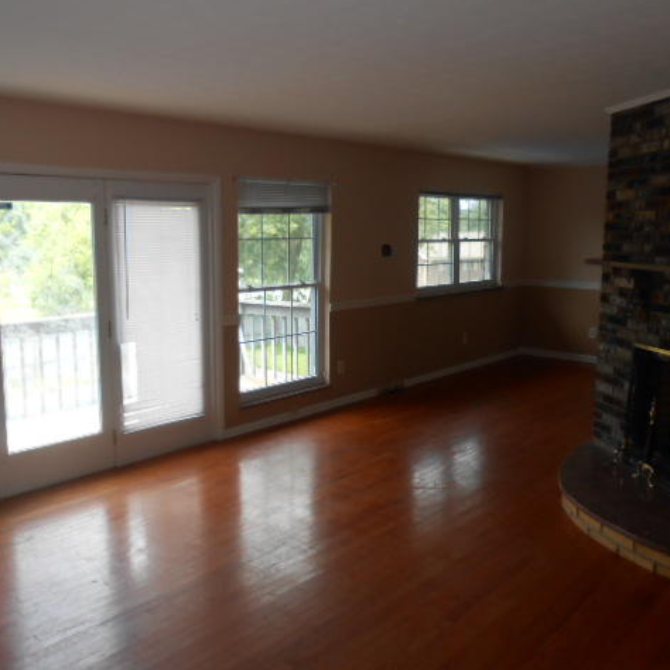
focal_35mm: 31
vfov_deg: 52.5
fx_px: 679
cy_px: 332
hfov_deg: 52.3
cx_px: 284
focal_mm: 4.6
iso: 80
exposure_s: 1/60
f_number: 3.5
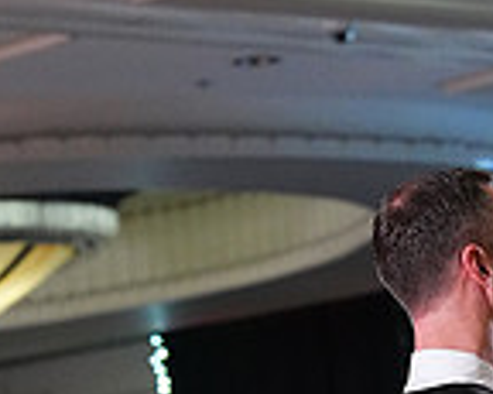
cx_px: 591
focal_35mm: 387
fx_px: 5643
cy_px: 846
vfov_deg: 3.9
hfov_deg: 5.0
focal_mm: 102
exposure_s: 1/400
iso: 6400
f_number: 5
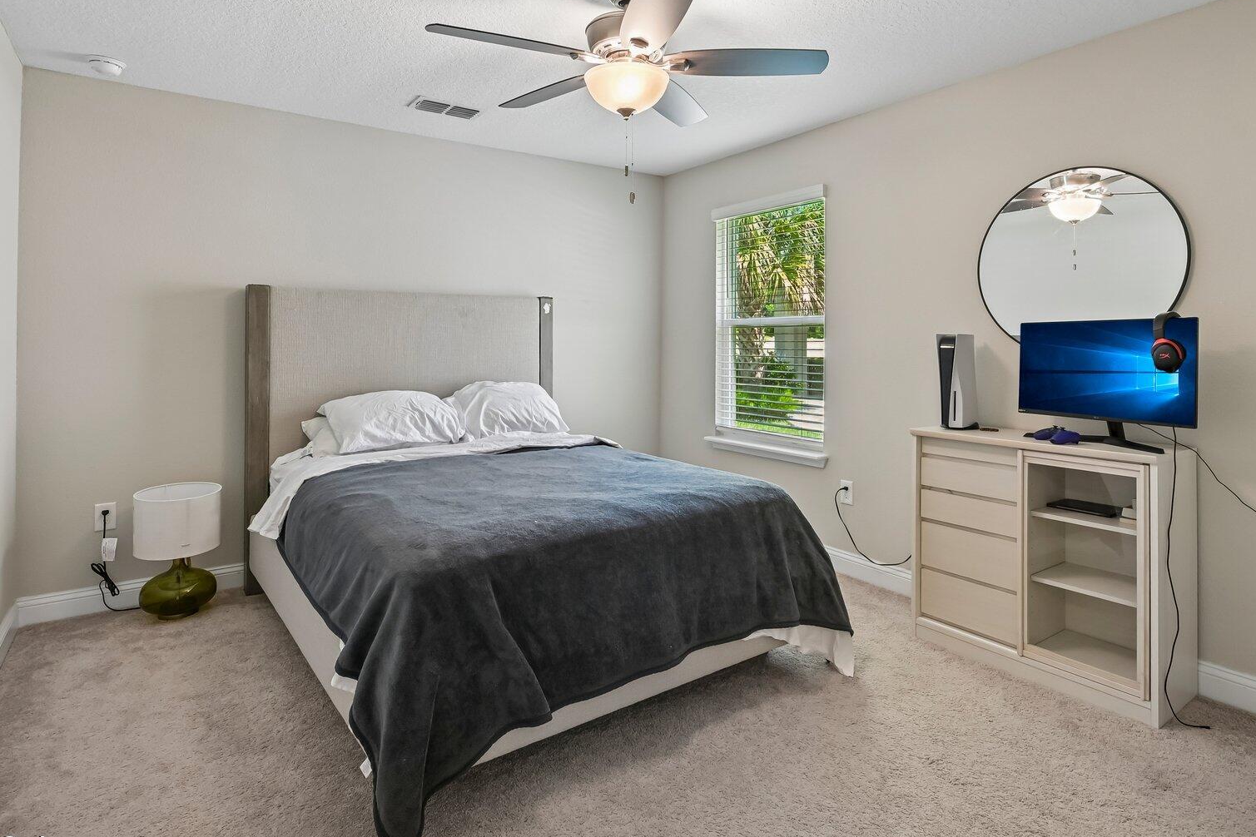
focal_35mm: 19
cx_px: 638
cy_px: 332
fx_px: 663
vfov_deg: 63.9
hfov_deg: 86.9
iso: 400
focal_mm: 14
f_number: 8
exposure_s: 1/4
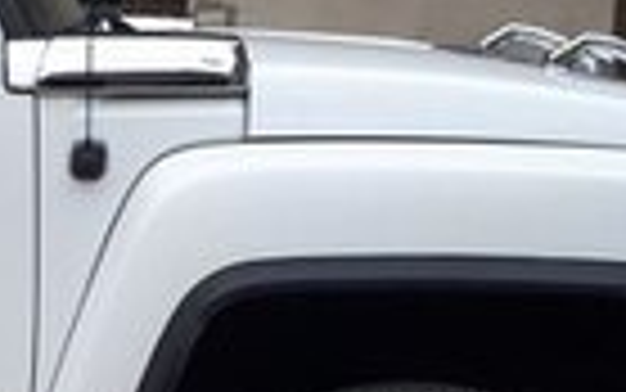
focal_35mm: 136
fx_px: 2321
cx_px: -477
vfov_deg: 9.3
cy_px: 638
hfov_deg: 13.8
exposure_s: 1/592
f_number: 1.9
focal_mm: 3.6
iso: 40
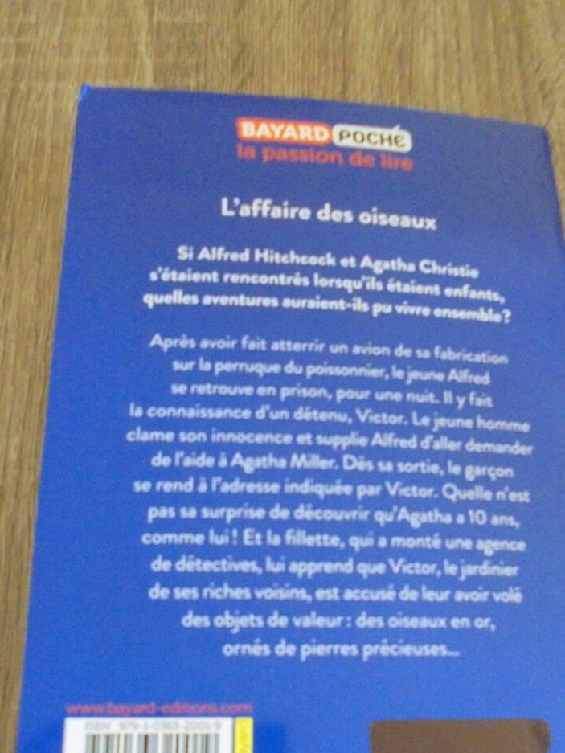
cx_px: 322
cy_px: 521
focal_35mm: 37
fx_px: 805
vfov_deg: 49.0
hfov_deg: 38.6
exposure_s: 1/40
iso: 800
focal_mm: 4.6
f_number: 3.5
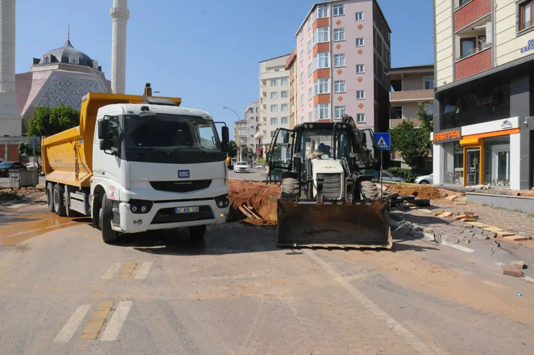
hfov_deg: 33.4
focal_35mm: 60
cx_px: 267
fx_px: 889
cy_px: 178
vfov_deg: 22.6
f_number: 16
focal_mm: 40
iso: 800
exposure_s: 1/1000
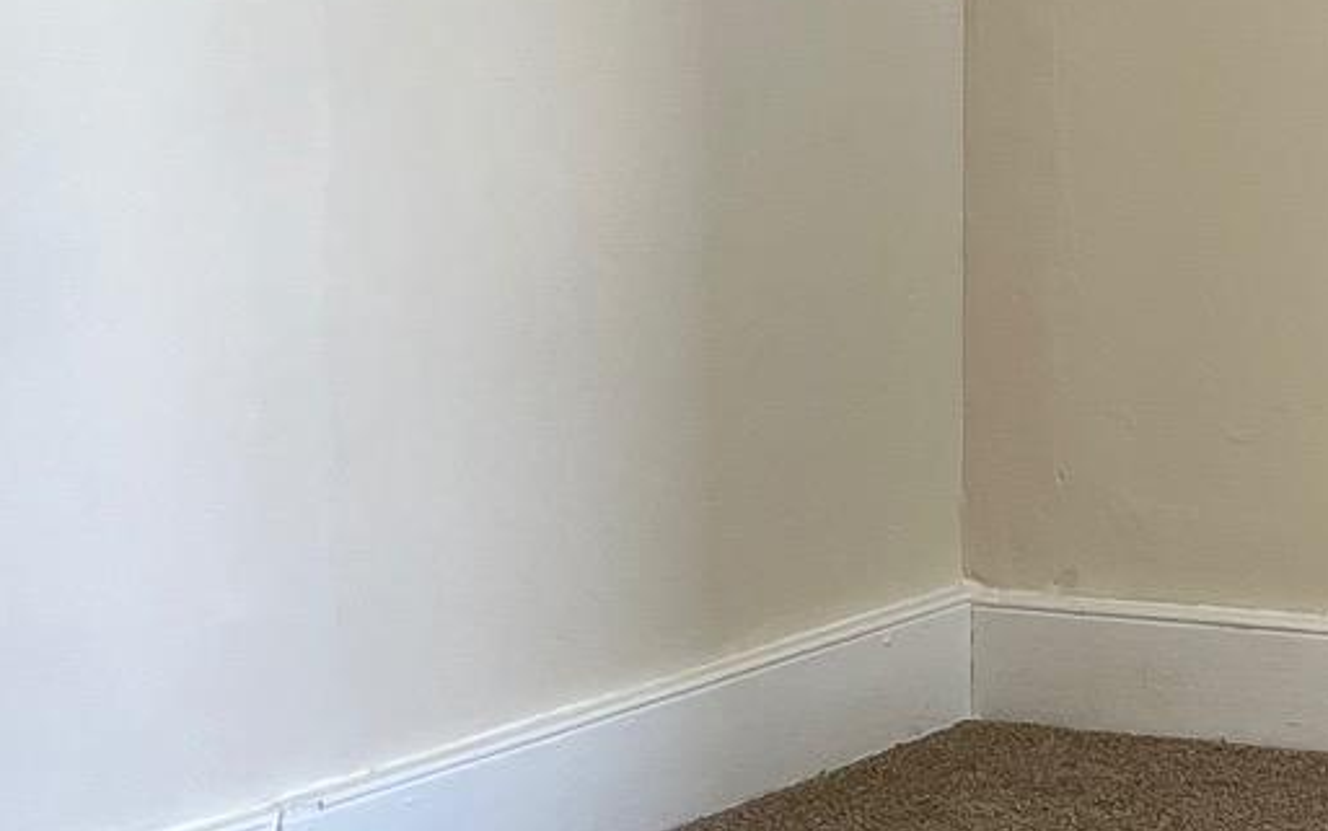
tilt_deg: -3.3
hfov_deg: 17.6
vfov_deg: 11.8
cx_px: 1799
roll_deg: -0.4
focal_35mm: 110
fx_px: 3982
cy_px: 88
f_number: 1.5
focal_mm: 5.7
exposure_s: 1/60
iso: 80
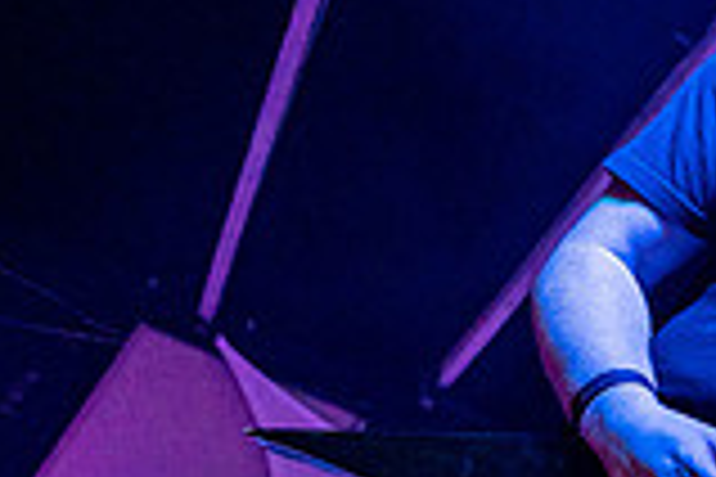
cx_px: 1220
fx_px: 1014
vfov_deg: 24.6
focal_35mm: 51
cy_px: 533
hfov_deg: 23.8
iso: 3200
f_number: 2.8
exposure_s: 1/250
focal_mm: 14
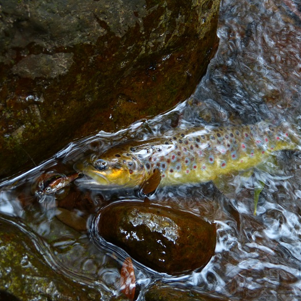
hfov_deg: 20.2
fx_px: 846
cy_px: 152
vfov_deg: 20.2
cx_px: 162
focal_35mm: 86
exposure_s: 1/60
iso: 250
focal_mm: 12.9
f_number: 3.3
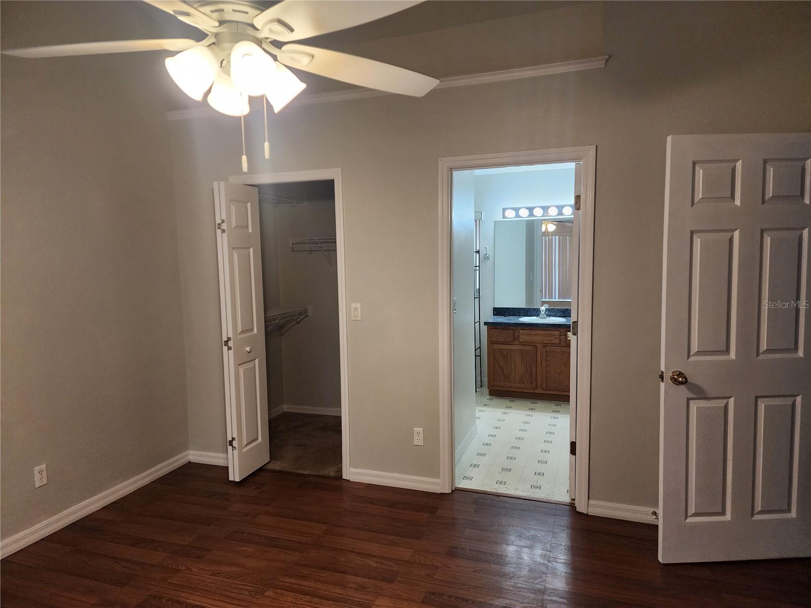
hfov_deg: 73.9
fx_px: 539
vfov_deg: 58.9
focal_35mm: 23
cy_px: 304
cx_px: 406
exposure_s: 1/120
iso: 250
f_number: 1.8
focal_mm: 6.4
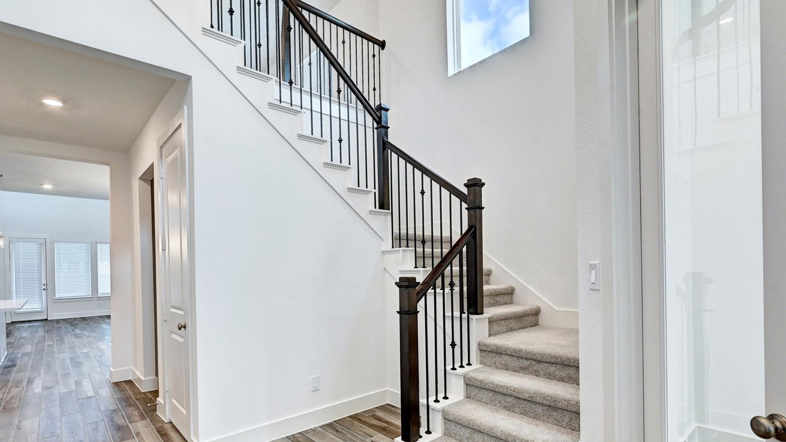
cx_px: 362
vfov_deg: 60.4
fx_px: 375
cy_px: 270
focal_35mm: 18
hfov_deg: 92.5
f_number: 8
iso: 400
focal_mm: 14
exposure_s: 1/13
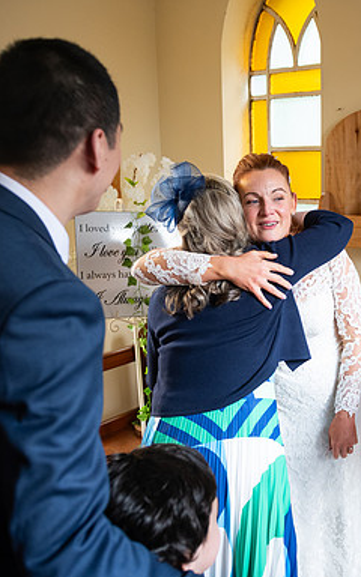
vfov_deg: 52.7
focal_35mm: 37
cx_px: 314
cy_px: 289
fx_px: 582
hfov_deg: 32.9
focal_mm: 24
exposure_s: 1/160
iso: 800
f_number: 3.5
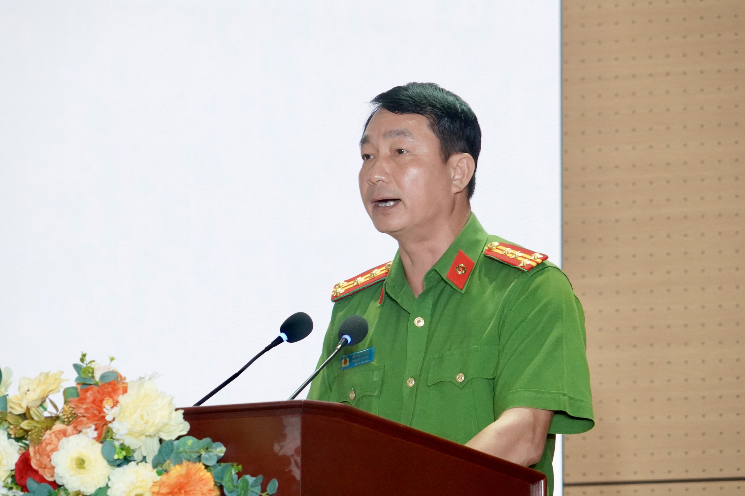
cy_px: 248
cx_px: 372
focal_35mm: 240
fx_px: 4966
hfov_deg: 8.6
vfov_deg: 5.7
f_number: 9
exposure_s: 1/125
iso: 6400
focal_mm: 240
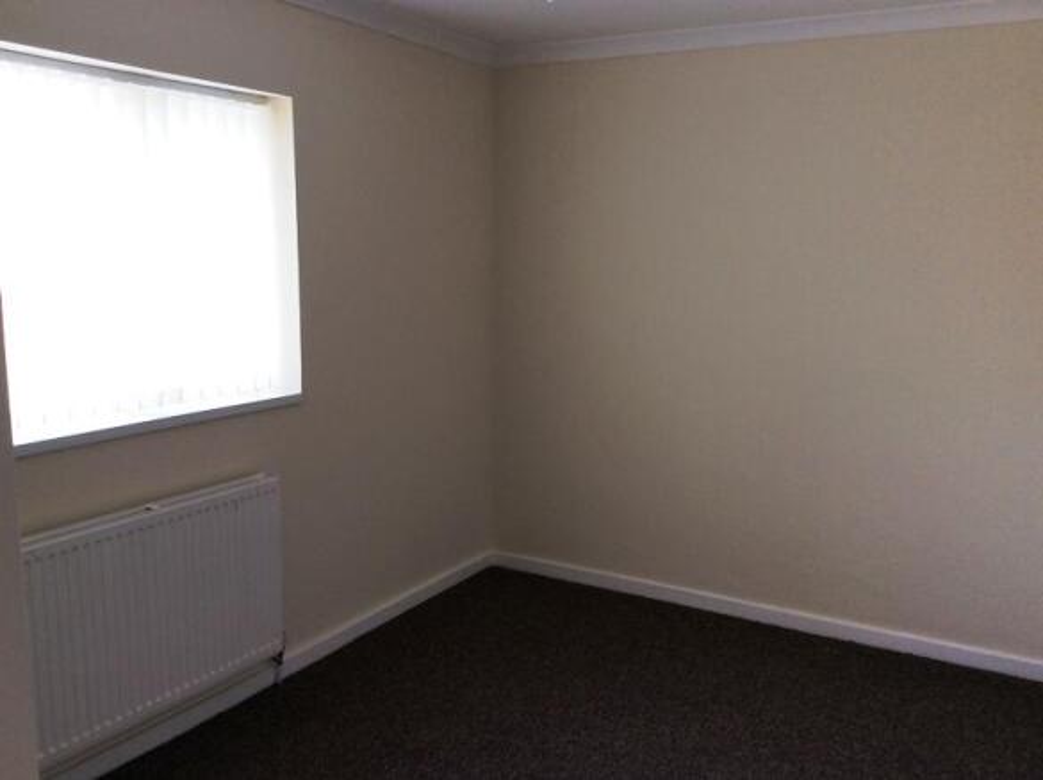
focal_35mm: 32
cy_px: 390
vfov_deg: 44.1
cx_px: 522
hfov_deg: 56.9
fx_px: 963
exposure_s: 1/50
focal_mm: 3.3
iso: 40
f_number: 2.4
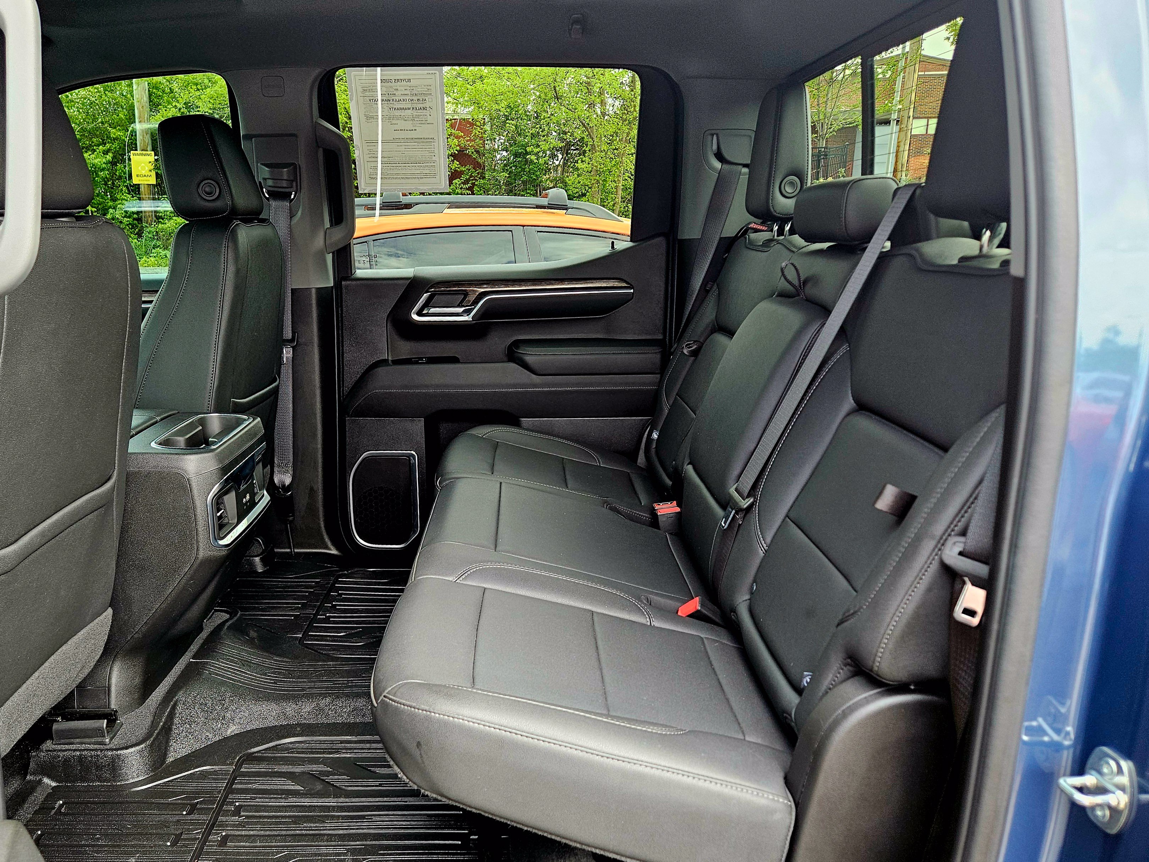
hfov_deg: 73.9
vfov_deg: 58.9
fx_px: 763
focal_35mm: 23
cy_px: 431
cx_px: 574
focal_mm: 5.4
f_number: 1.8
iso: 80
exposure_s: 1/120
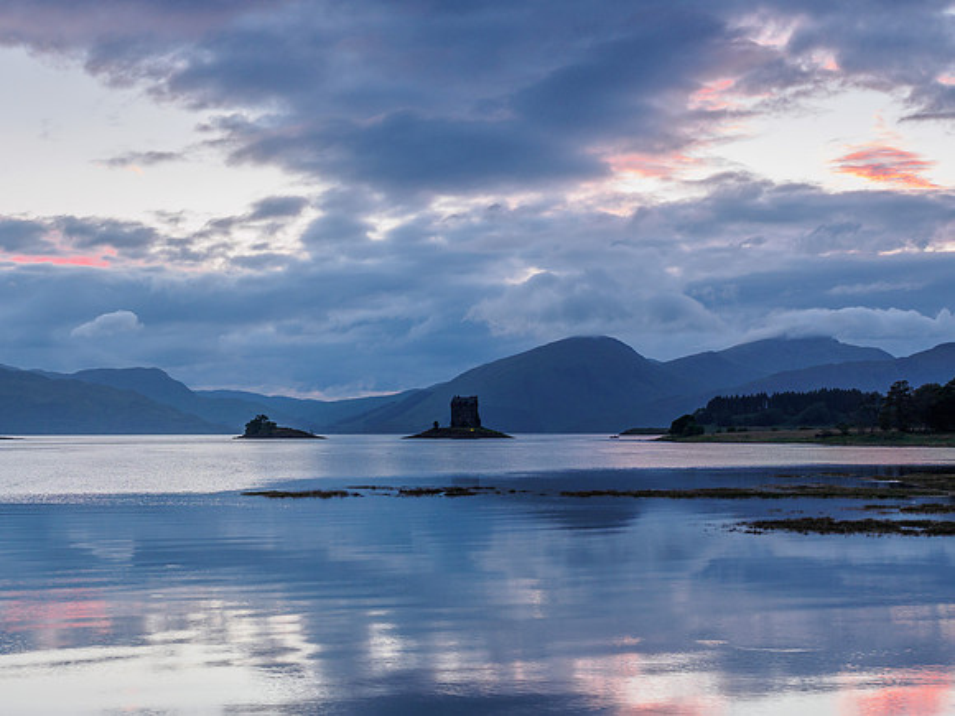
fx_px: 1619
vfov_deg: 24.9
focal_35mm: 59
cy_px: 278
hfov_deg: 32.7
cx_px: 371
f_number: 7.1
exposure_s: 1/6
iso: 200
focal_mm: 24
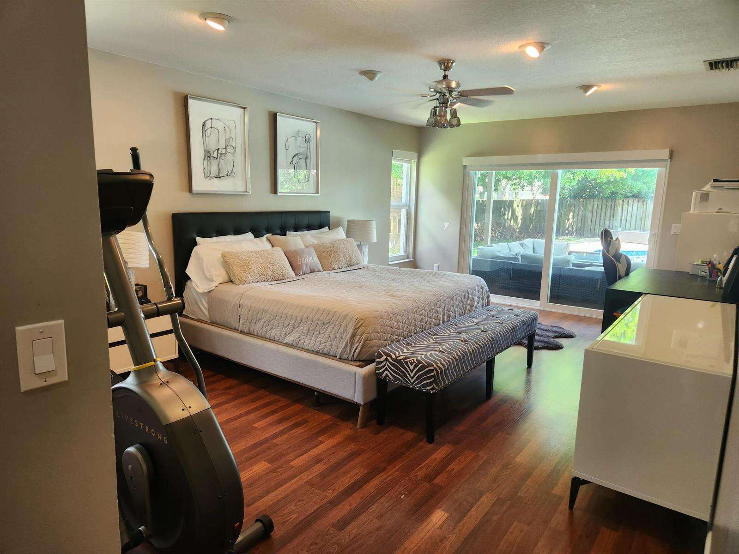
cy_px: 277
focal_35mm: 23
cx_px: 370
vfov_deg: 58.9
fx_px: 491
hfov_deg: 73.9
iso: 160
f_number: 1.8
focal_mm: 5.4
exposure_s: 1/120
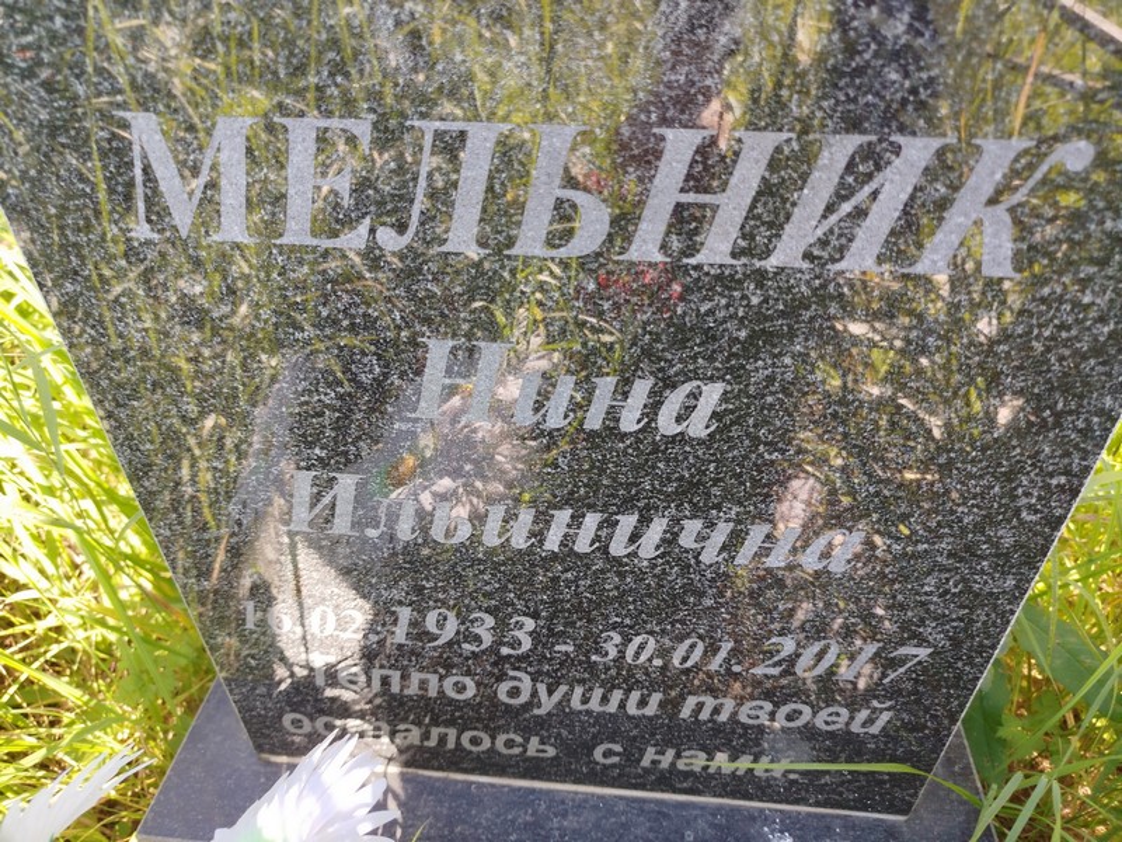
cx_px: 561
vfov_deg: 56.8
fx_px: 778
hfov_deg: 71.6
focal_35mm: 24
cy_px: 421
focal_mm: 5.31
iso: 50
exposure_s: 1/106
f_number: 1.7
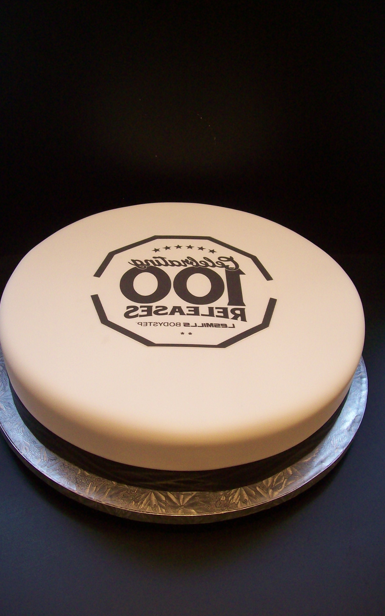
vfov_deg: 50.4
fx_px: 655
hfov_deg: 32.8
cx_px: 179
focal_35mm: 39
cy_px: 307
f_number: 2.7
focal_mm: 6
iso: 160
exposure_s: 1/23.9
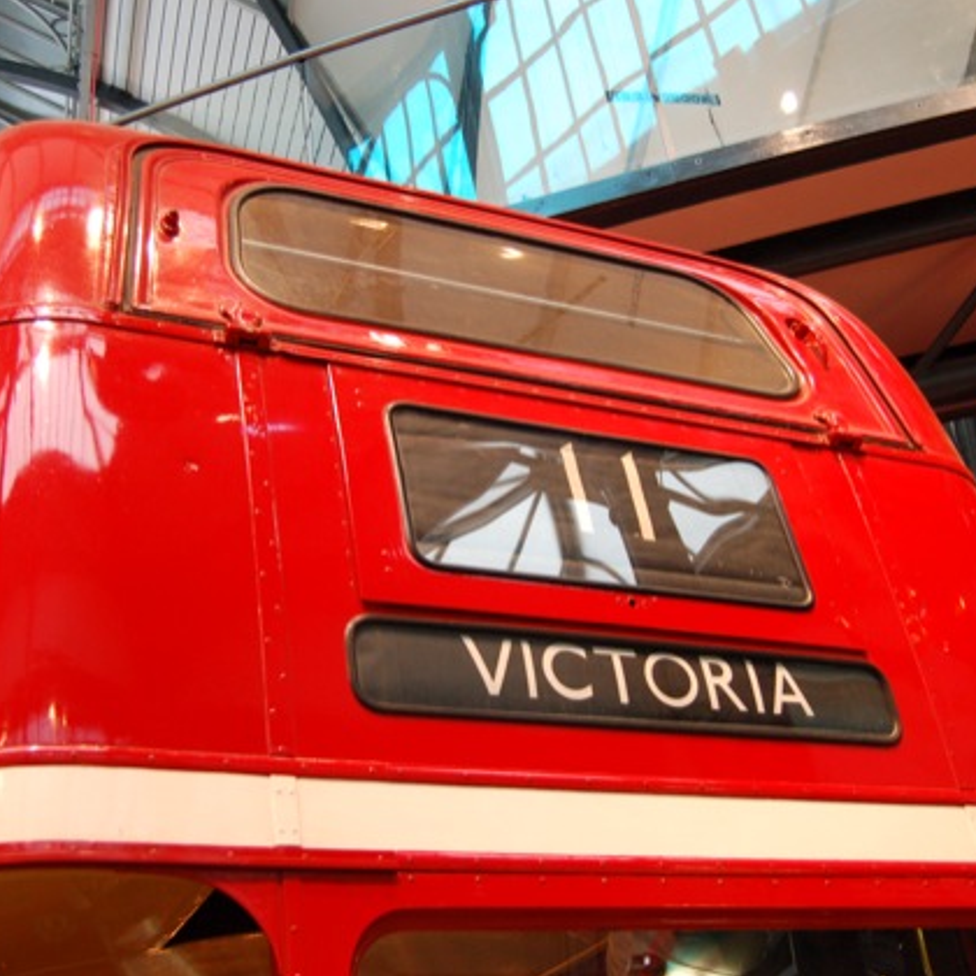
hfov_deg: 37.8
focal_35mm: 45
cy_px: 489
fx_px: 1424
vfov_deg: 37.8
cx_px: 453
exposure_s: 1/13
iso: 800
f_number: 3.8
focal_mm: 23
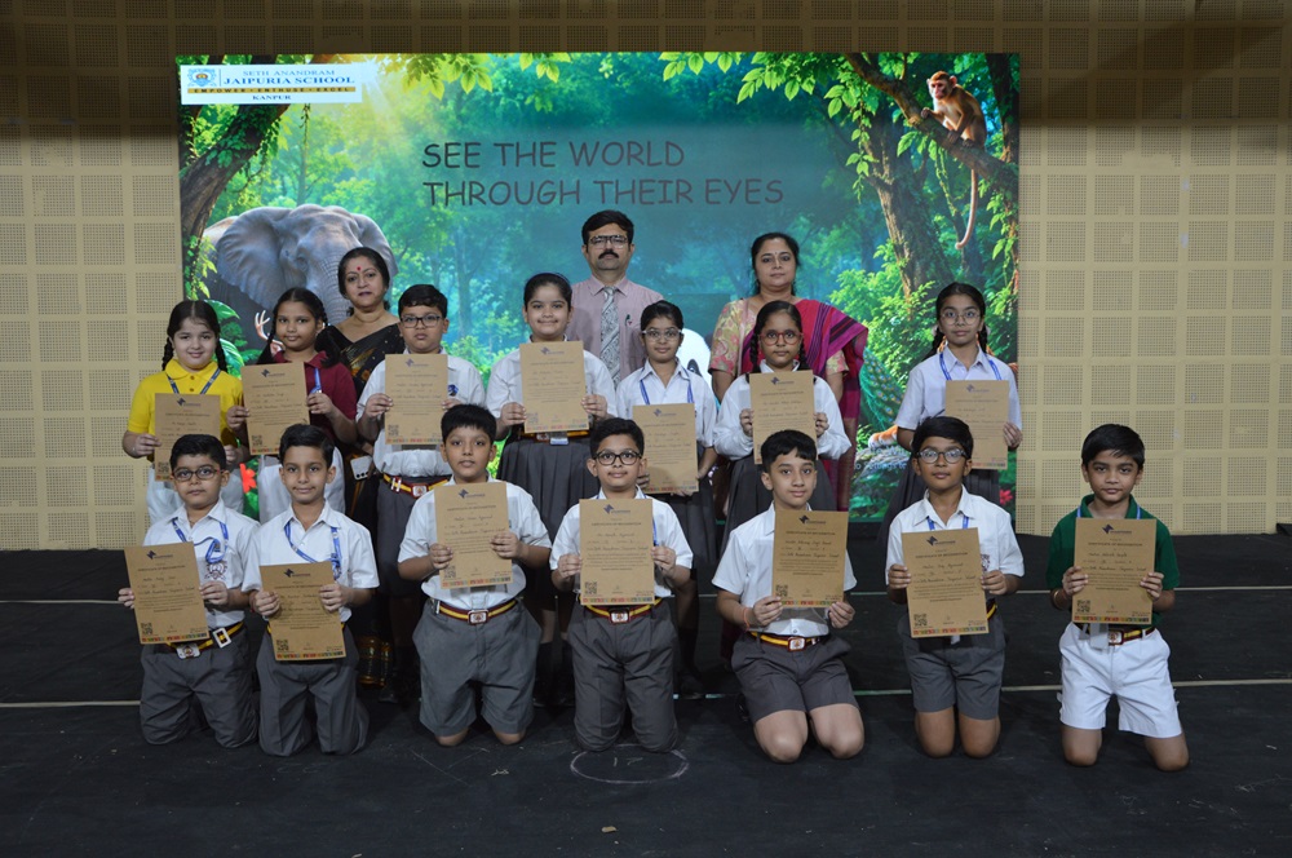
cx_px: 646
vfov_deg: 39.9
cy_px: 429
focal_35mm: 33
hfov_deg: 57.3
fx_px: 1183
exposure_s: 1/60
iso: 400
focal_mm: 22
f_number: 3.8
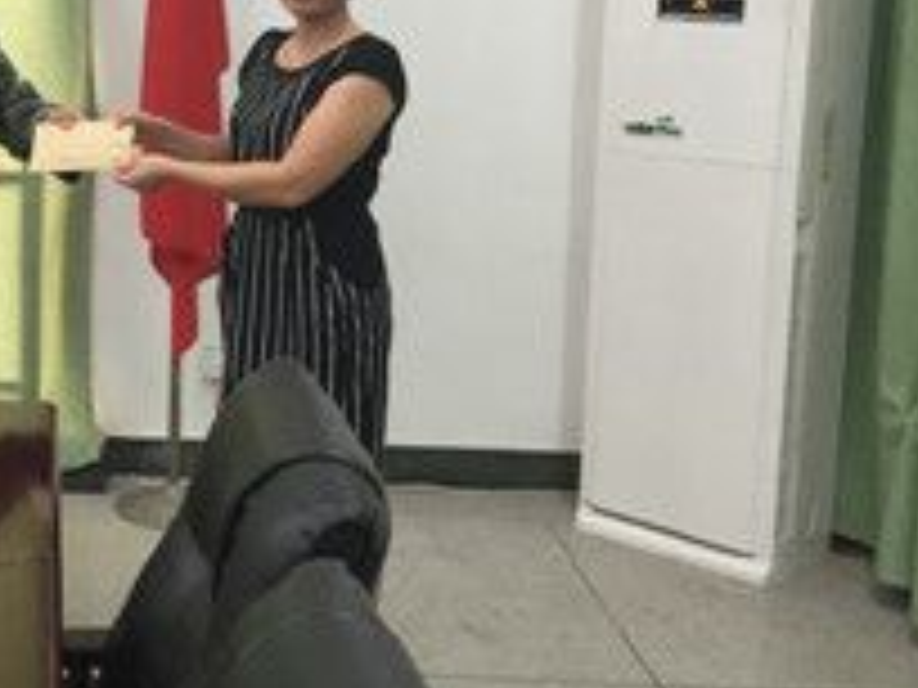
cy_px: 162
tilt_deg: -7.4
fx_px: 1512
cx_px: 63
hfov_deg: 31.9
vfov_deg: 25.3
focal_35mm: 57
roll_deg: -0.7
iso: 160
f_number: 2.2
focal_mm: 4.15
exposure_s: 1/33
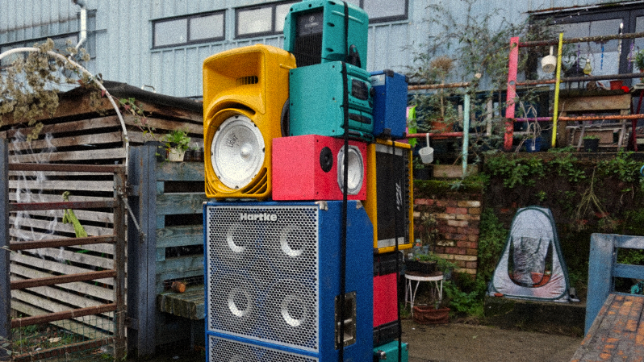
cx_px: 224
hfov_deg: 57.0
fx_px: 581
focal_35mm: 34
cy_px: 235
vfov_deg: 34.4
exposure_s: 1/125
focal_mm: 16
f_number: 3.5
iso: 100
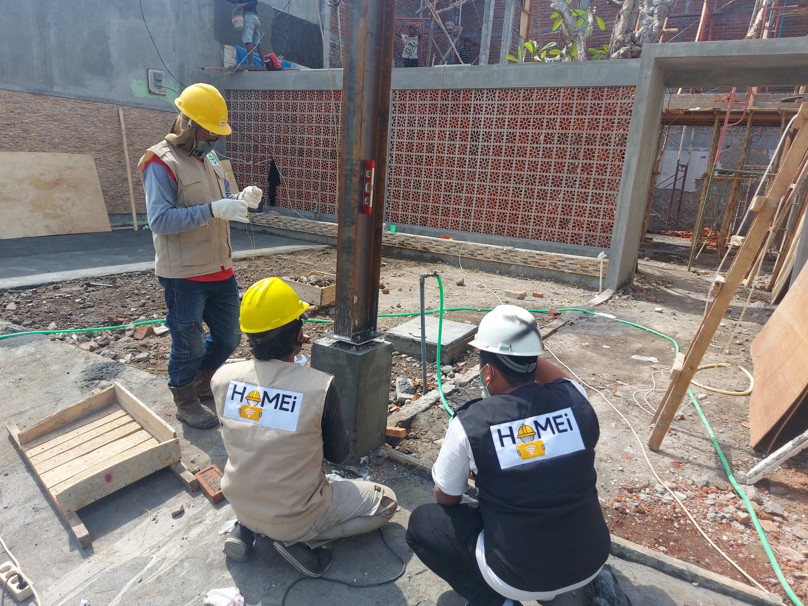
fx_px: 560
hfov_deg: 71.6
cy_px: 303
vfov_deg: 56.8
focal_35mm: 24
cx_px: 404
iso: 32
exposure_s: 1/679
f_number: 1.8
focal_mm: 5.23
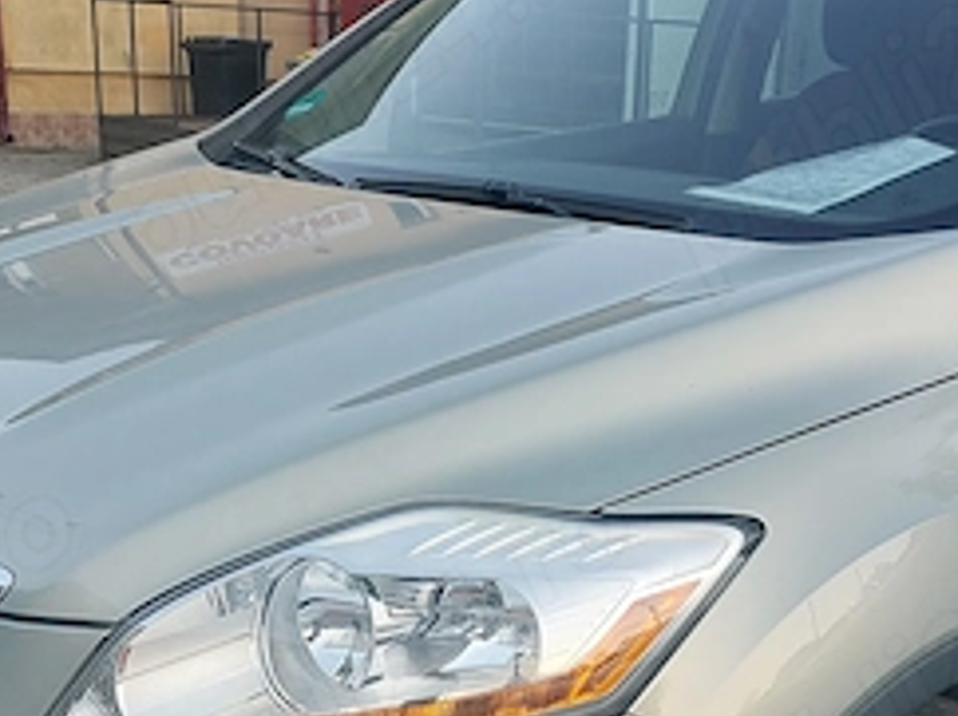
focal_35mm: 62
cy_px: 728
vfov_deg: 22.6
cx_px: 649
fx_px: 1714
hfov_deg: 31.0
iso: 80
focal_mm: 5.23
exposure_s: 1/50
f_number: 1.8
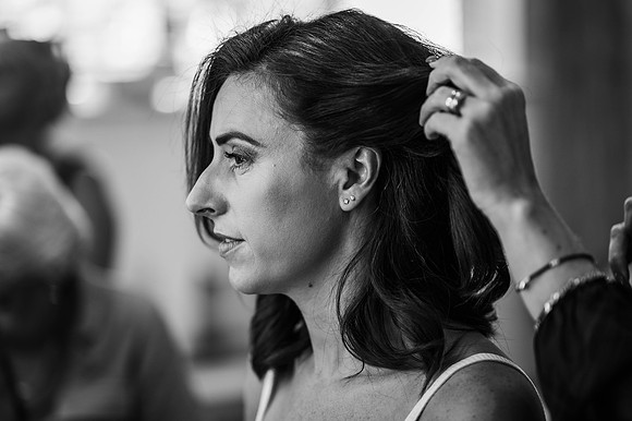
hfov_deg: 23.9
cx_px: 316
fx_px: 1491
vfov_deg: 16.1
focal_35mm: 85
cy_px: 210
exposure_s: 1/200
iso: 250
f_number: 1.8
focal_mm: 85
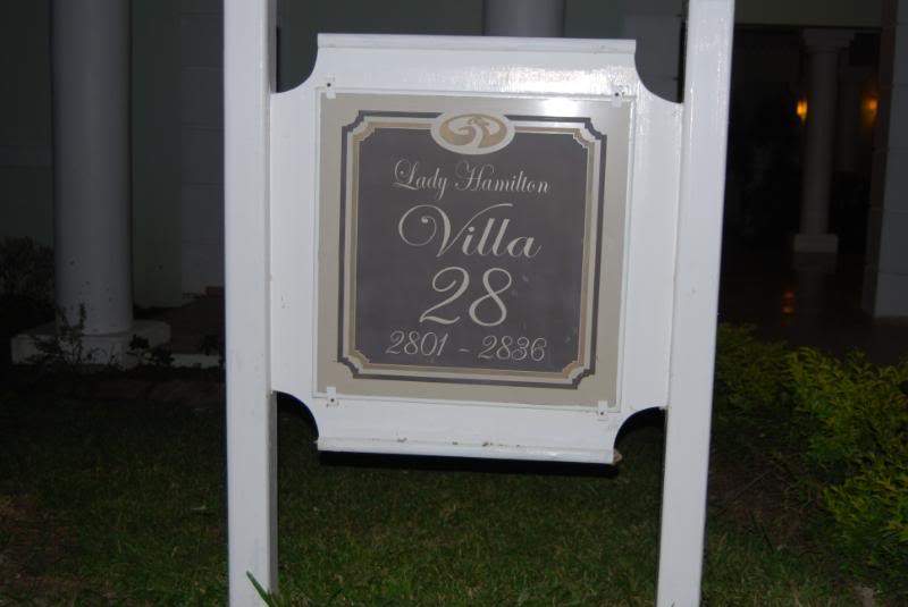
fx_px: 1174
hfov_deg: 42.3
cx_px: 454
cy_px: 304
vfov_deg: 29.0
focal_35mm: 46
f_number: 4.5
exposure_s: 1/60
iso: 100
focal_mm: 31
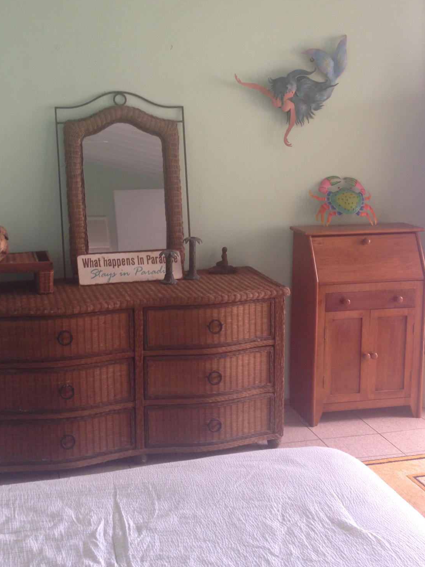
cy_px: 236
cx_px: 170
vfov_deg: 41.9
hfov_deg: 32.1
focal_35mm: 45
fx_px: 737
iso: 64
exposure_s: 1/20
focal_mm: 4.13
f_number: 2.4
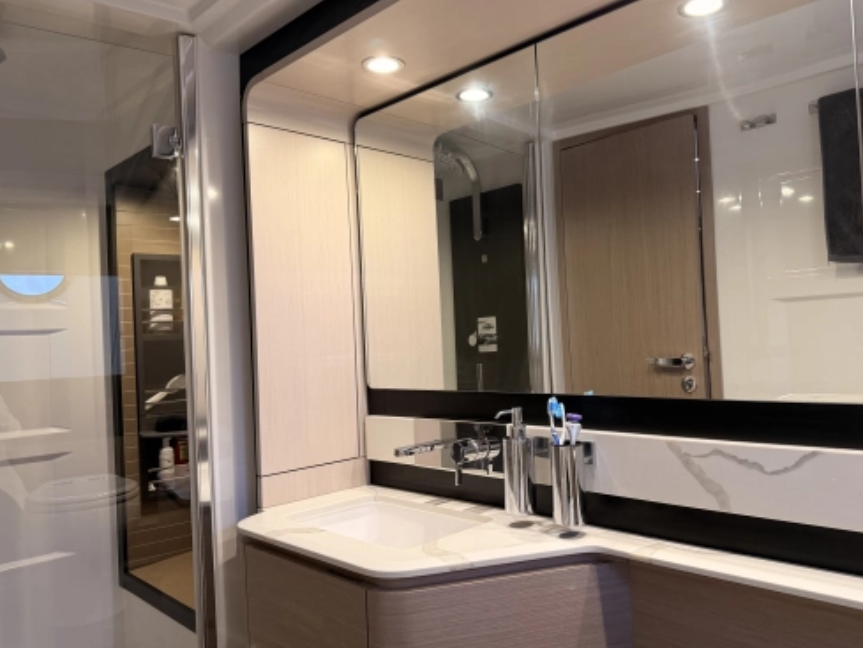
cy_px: 322
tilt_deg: +0.5
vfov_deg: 51.4
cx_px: 480
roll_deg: +3.5
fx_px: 673
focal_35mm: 27
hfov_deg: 65.1
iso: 200
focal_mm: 6.76
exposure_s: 1/119
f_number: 1.78
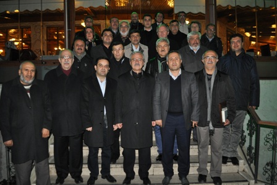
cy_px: 92
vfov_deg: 47.9
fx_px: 208
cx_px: 138
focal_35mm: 27
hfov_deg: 67.4
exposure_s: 1/60
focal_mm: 18
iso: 800
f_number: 3.5
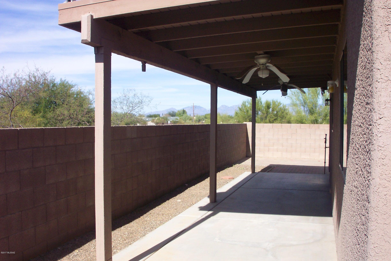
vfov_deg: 37.9
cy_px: 130
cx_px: 196
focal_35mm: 35
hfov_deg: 54.4
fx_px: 380
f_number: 9.5
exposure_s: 1/180
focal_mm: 7.5
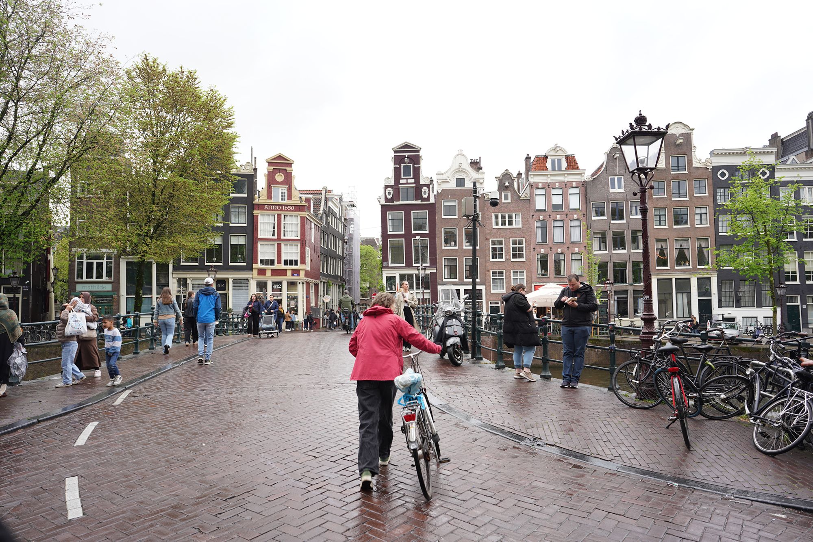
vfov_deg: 53.1
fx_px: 542
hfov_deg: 73.7
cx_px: 406
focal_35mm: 24
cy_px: 271
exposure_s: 1/100
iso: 100
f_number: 4.5
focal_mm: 24
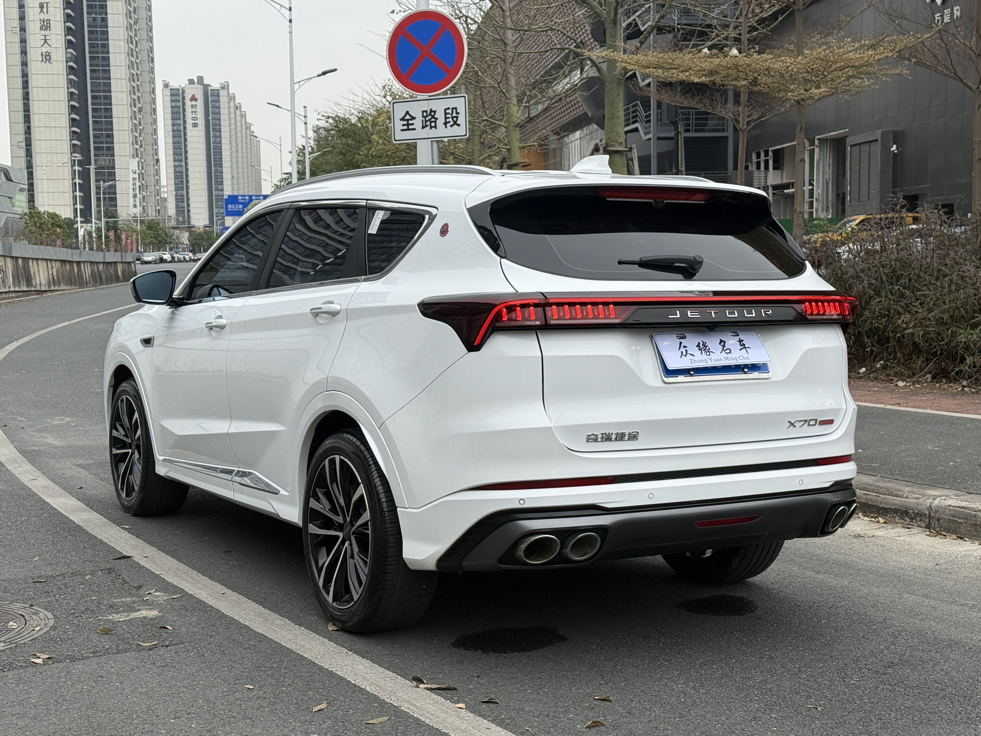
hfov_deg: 38.9
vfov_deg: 29.7
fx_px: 1389
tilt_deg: -4.1
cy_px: 374
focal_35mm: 49
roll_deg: +0.6
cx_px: 498
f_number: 1.78
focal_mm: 6.76
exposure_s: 1/1608
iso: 64
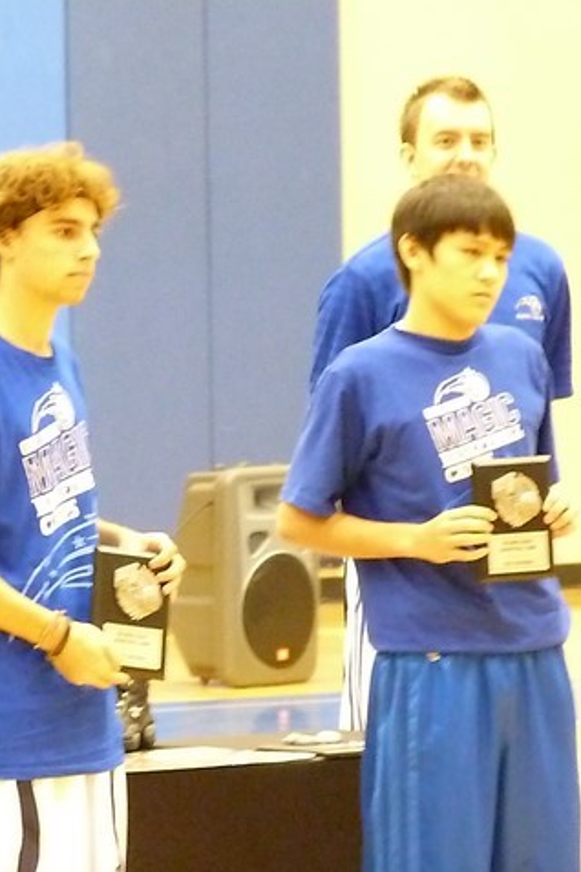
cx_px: 100
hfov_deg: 3.4
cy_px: 437
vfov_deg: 5.1
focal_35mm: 406
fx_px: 9828
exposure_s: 1/20
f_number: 4
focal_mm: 52.3
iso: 3200
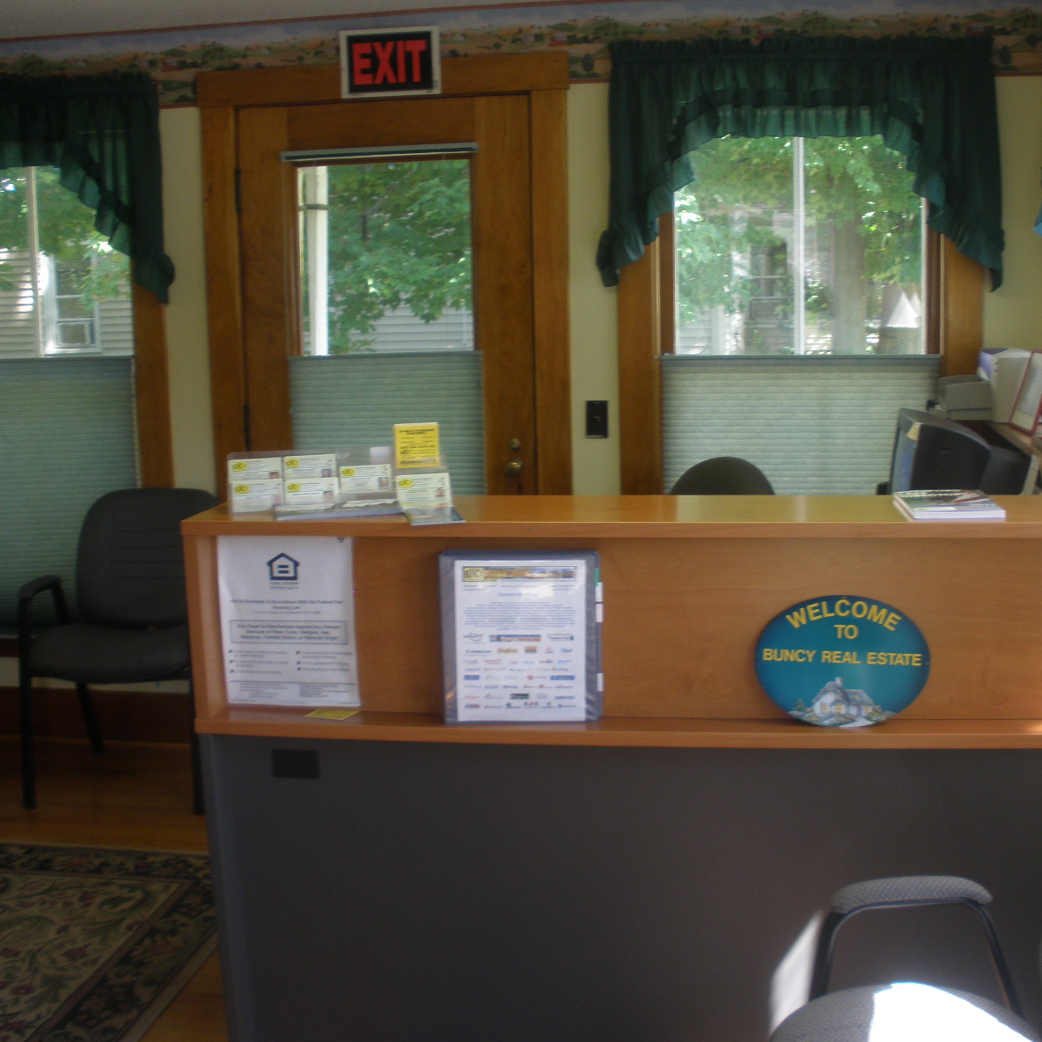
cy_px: 524
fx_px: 1464
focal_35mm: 43
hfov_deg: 38.9
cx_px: 659
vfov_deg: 39.2
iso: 64
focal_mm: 6.3
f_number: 3.5
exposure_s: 1/30
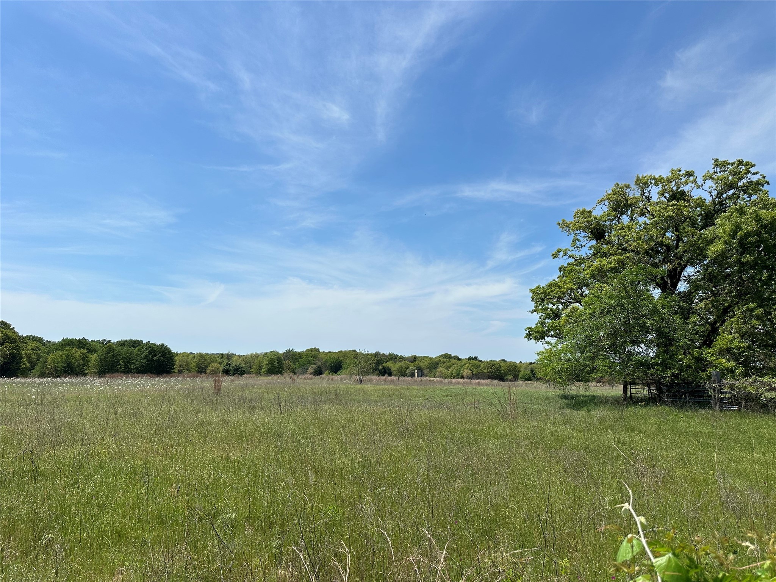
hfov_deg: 71.6
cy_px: 291
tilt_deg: +7.2
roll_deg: -2.3
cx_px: 388
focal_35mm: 24
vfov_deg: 56.8
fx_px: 538
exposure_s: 1/7042
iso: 80
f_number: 1.78
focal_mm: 6.86
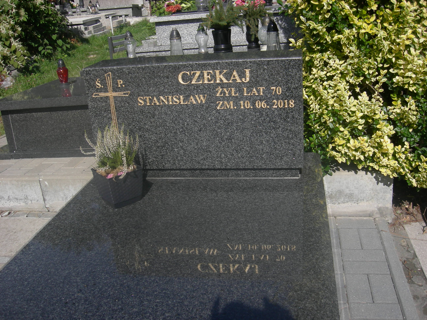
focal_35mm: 36
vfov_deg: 39.7
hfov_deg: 51.4
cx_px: 214
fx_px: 444
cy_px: 160
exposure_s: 1/772
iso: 64
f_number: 7.6
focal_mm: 7.5
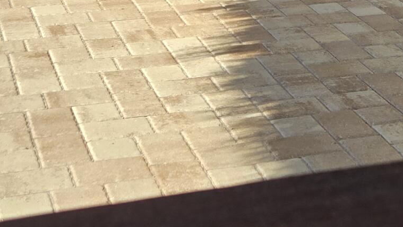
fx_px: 1058
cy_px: -243
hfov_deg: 21.4
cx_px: 303
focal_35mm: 99
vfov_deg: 11.0
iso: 25
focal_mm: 5.4
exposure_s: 1/1550
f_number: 1.8
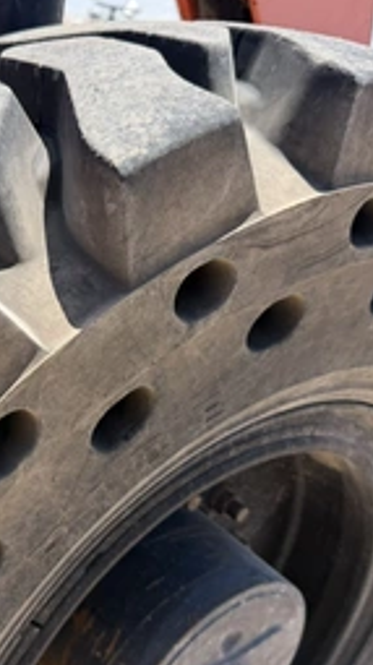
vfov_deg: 49.4
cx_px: 21
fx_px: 723
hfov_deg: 27.6
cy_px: 342
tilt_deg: -23.0
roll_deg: -7.4
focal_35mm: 41
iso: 80
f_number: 1.78
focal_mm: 6.76
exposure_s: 1/2370
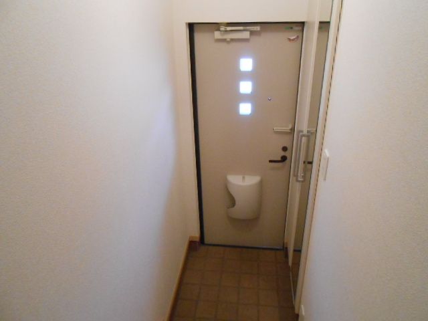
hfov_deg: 67.3
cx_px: 214
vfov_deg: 53.1
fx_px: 321
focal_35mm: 26
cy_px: 160
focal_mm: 4.6
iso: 800
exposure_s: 1/25
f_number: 3.5
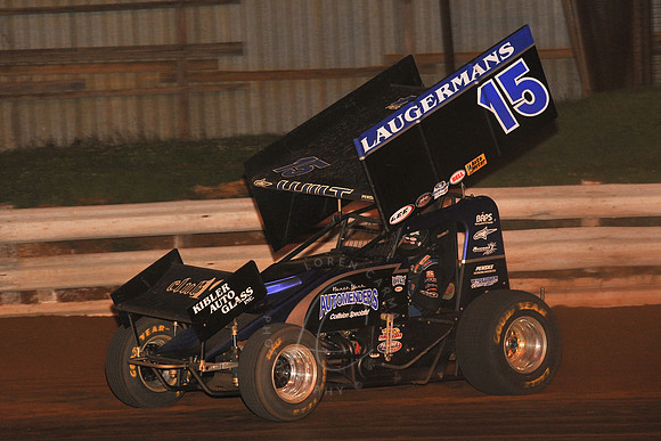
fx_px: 2663
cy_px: 220
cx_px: 330
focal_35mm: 145
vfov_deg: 9.5
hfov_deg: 14.2
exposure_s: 1/320
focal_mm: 145
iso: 1000
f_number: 6.3
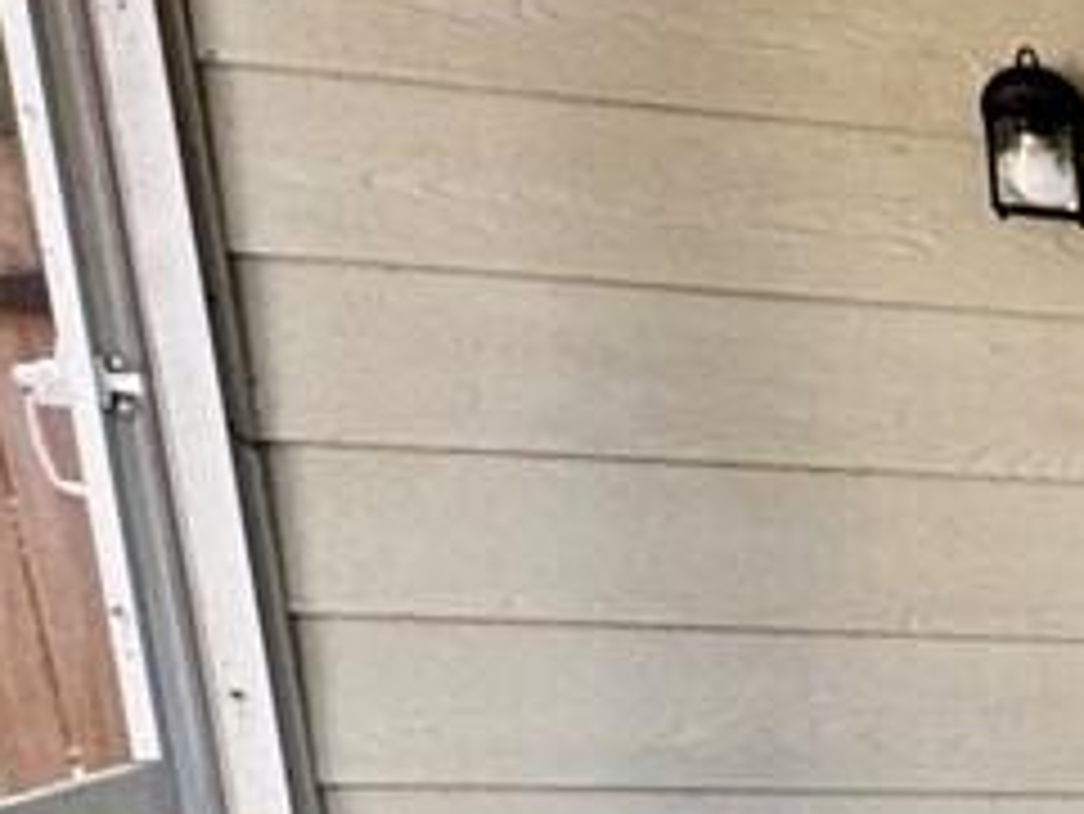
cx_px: 2825
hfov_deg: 13.3
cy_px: 1345
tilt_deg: -16.2
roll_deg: -3.9
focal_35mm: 93
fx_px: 2914
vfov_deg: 14.5
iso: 80
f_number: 2.2
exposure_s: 1/99
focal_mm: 2.22
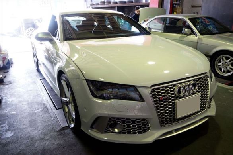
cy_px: 78
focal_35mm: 28
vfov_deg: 45.5
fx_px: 184
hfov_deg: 64.6
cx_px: 116
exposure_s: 1/20
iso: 400
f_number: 5.6
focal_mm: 19
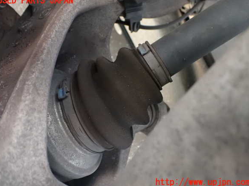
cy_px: 92
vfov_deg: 45.4
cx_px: 124
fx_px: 223
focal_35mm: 31
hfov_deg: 58.4
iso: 1600
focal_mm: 5.4
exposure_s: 1/25
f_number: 2.3
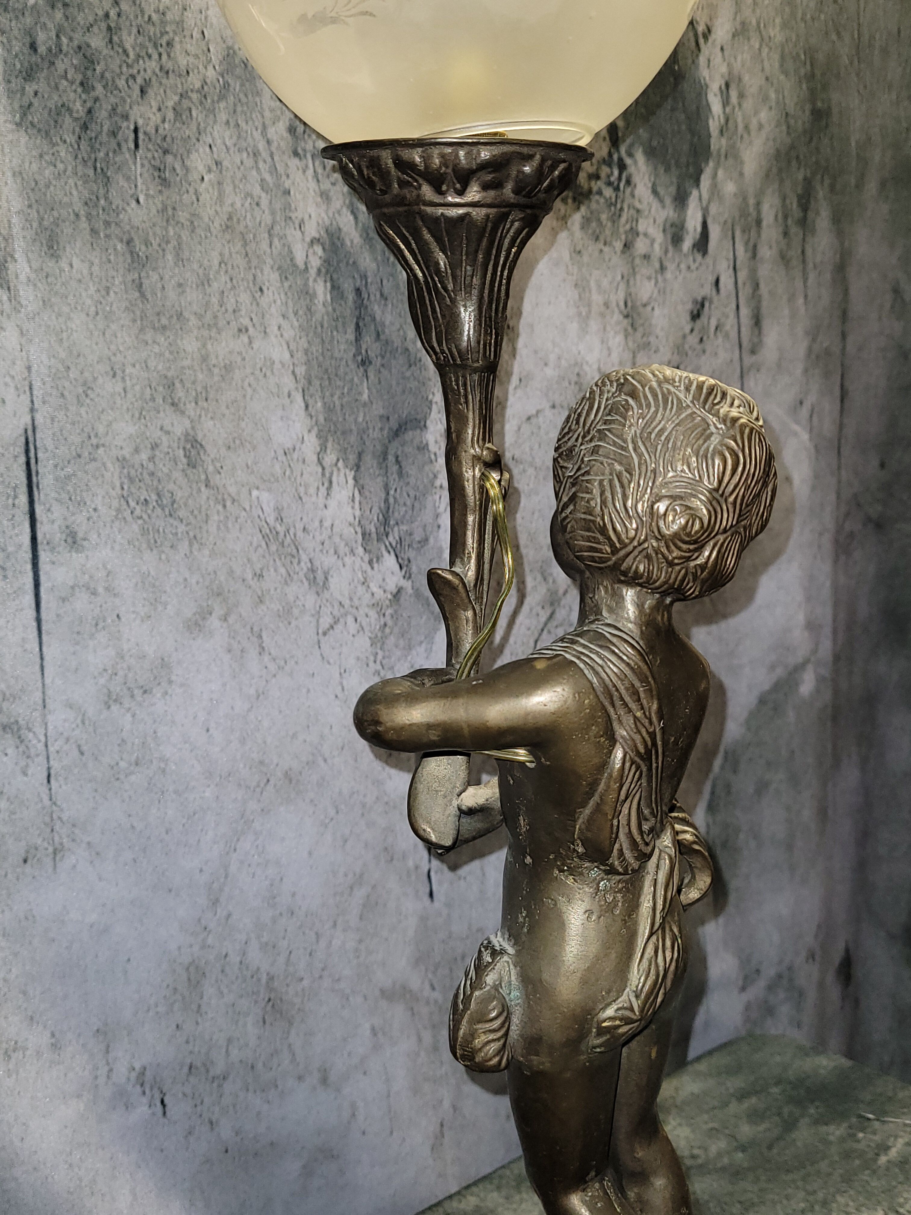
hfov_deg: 53.1
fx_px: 912
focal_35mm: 26
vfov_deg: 67.3
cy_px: 608
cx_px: 456
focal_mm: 5.4
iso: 125
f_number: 1.8
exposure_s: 1/50
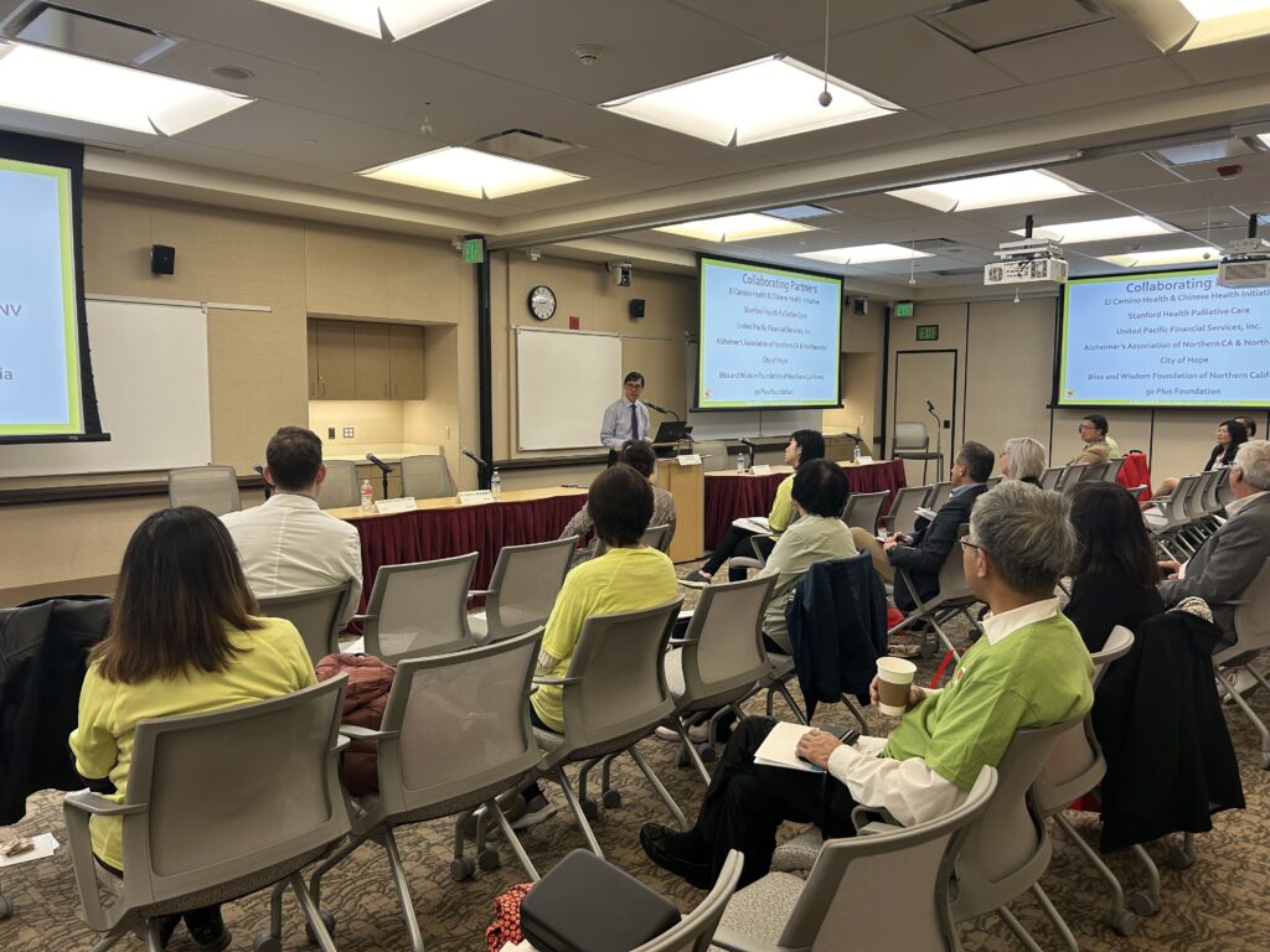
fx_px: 954
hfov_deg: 67.3
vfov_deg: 53.1
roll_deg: -0.5
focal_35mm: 26
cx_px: 635
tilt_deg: -5.1
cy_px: 476
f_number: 1.5
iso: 100
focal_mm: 5.7
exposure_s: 1/120
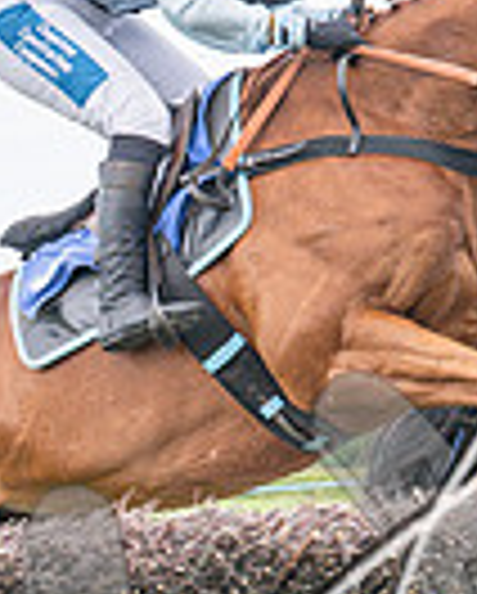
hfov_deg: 4.4
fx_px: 6233
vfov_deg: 5.5
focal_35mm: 354
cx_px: 303
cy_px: 288
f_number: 4
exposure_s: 1/1600
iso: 400
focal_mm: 70
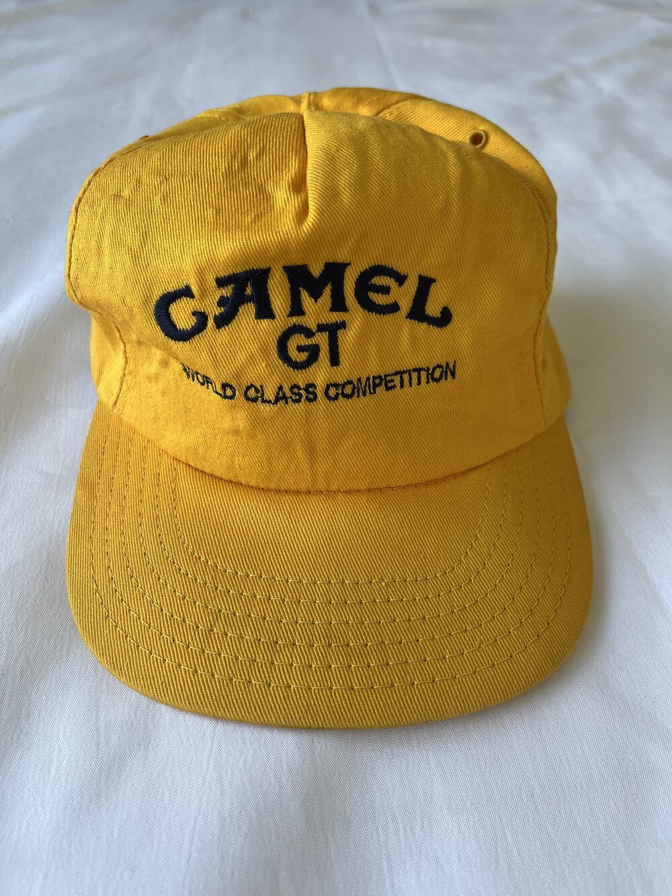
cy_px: 448
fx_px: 673
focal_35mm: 26
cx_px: 336
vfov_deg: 67.3
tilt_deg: -44.1
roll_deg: -1.5
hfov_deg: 53.1
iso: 64
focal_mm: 5.1
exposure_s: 1/122
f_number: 1.6
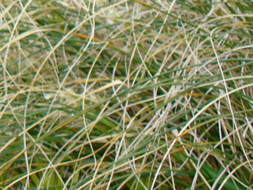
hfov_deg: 12.2
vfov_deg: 10.0
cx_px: -225
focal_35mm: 147
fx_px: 1074
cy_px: -31
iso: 64
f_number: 2.8
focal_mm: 6.1
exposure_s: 1/320
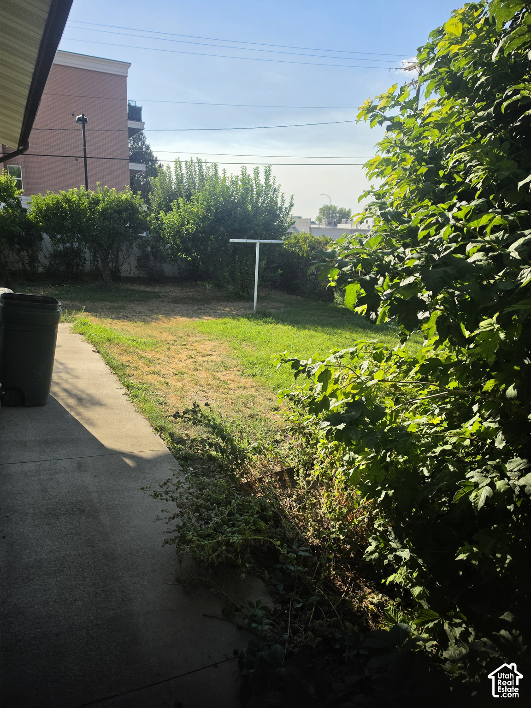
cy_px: 354
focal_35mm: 23
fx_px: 470
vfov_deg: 73.9
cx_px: 266
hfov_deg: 58.9
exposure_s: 1/6806
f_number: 1.4
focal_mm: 6.5
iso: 64
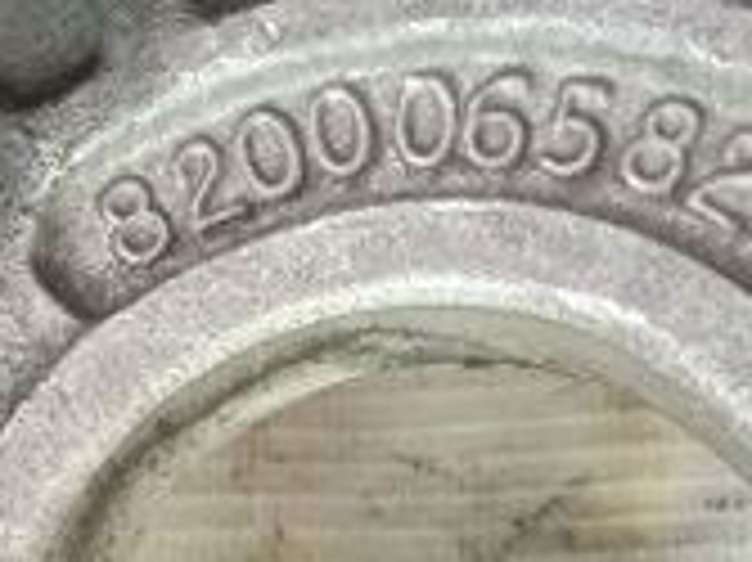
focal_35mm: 107
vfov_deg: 13.8
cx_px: 284
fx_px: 2323
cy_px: 425
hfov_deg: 18.4
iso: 802
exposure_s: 1/16.7
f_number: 2.2
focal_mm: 3.43
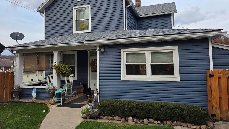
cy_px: 56
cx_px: 118
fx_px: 158
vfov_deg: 44.3
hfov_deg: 71.9
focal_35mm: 26
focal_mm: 6.25
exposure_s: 1/180
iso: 50
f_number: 1.7
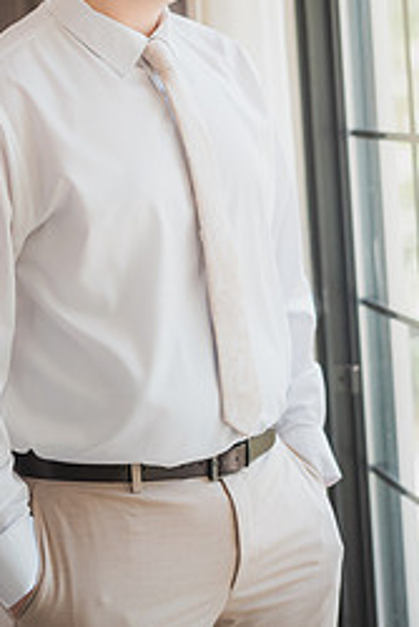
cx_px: 213
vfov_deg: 22.3
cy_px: 123
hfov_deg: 15.2
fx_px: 1569
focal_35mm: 90
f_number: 1.4
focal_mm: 50
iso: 800
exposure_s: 1/800
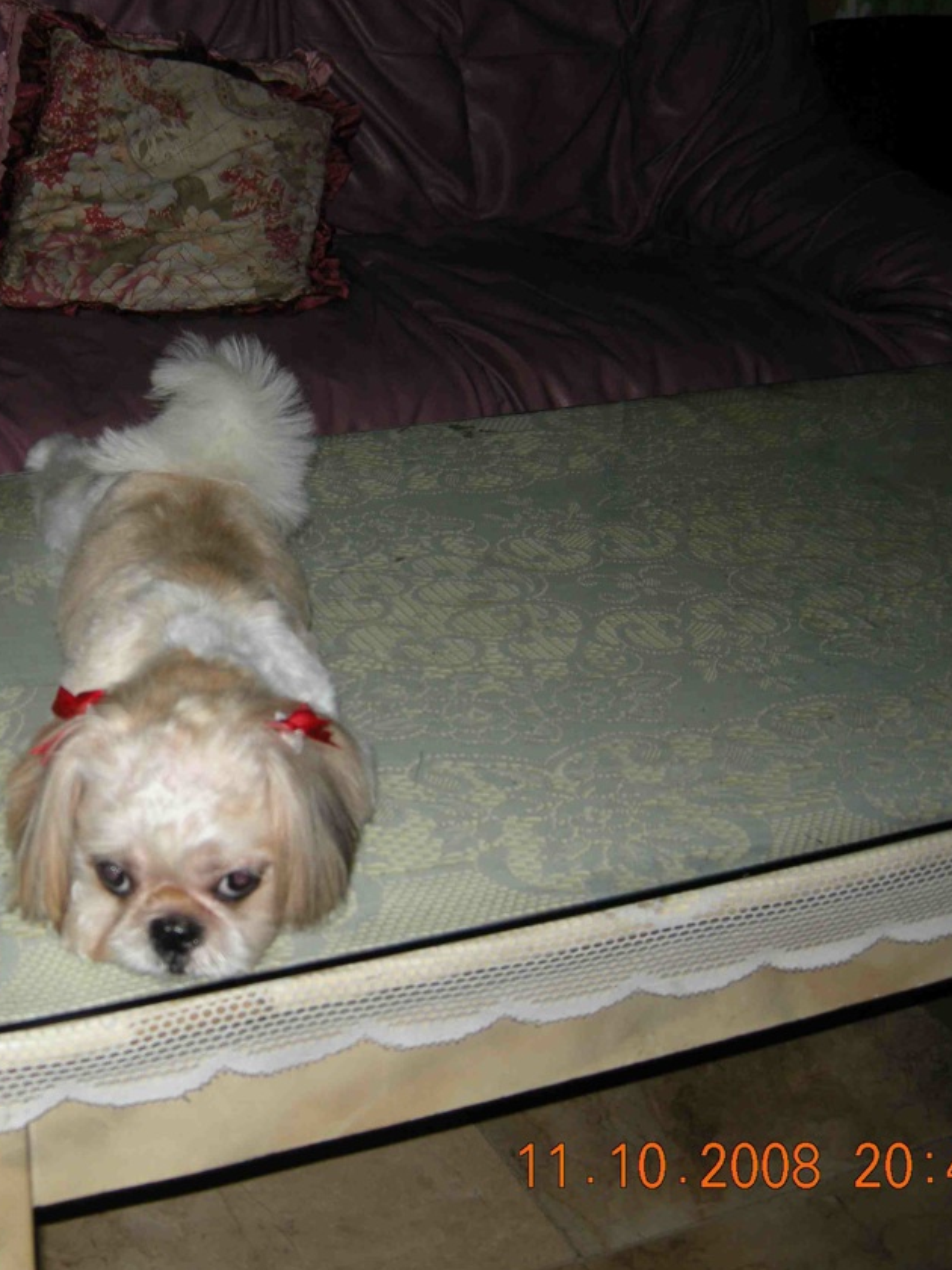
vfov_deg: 38.2
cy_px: 627
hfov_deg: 28.5
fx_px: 1833
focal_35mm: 50
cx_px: 183
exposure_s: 1/60
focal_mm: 7.5
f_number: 2.7
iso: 64
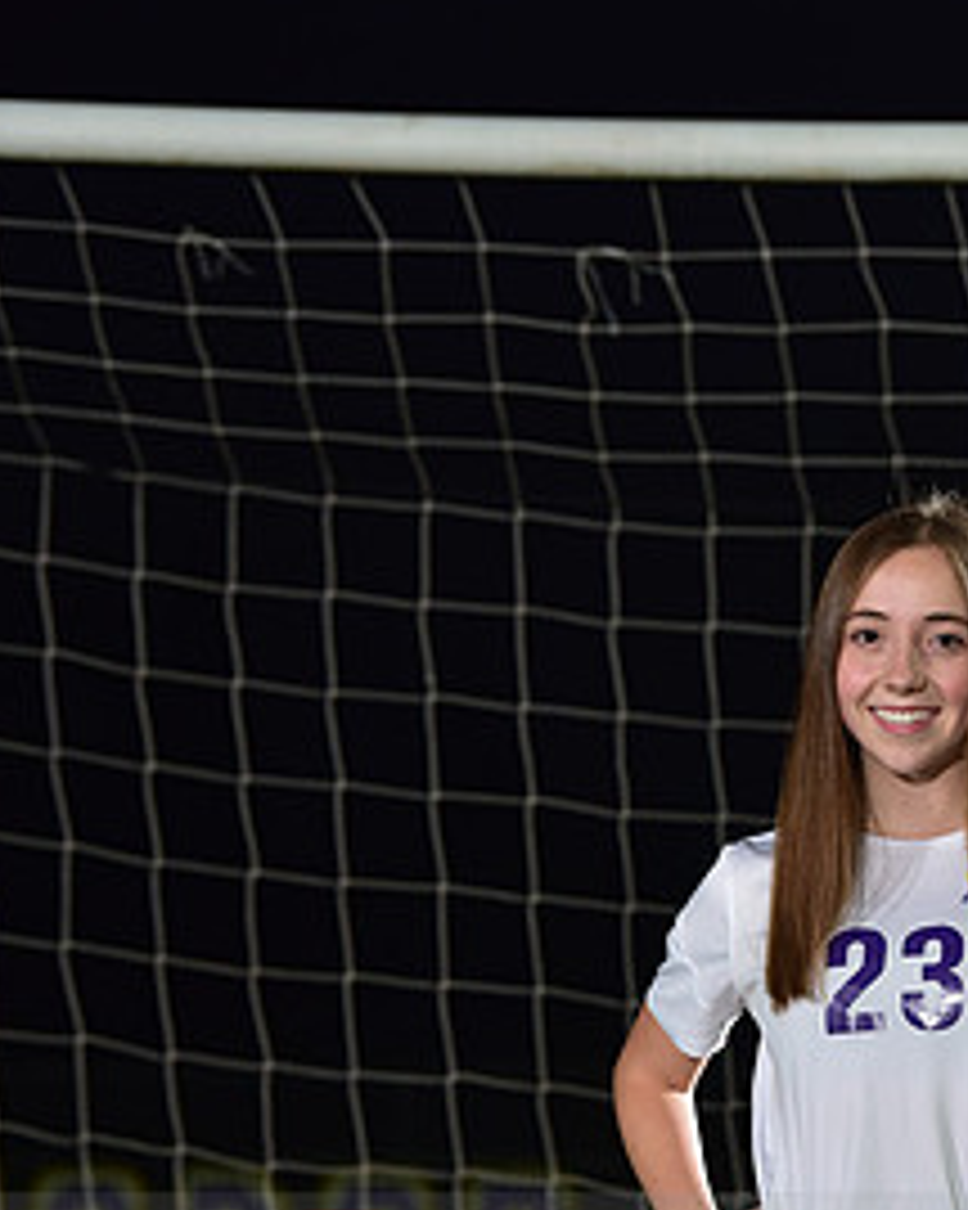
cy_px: 1255
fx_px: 8707
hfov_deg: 6.4
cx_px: 777
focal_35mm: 243
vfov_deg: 7.9
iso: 1000
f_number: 5
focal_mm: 120
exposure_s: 1/200
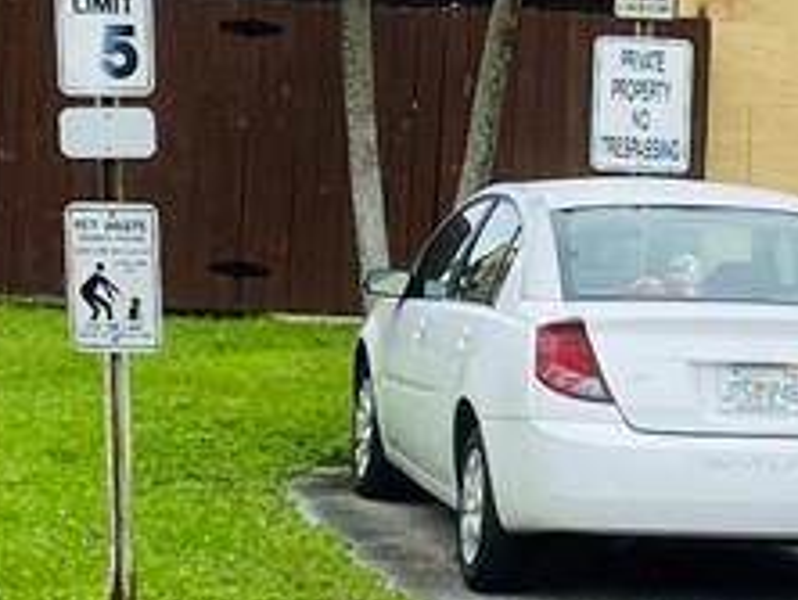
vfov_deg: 8.0
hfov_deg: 10.5
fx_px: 4316
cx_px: 636
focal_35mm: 187
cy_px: 194
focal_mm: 4.25
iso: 32
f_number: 1.8
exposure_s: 1/1182
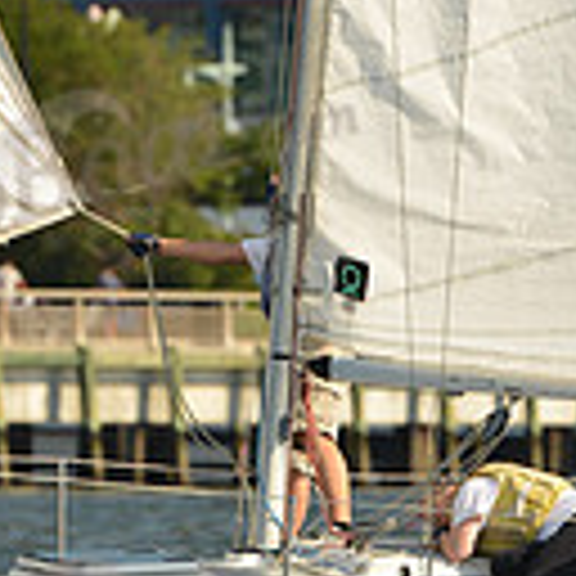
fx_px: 13762
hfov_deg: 2.4
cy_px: 353
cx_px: 594
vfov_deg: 2.4
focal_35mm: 731
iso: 400
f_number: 5
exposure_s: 1/1250
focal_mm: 190
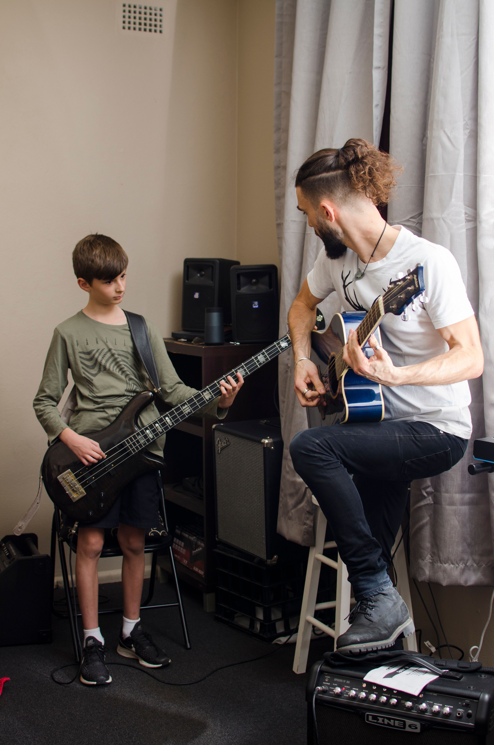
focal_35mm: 52
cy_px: 372
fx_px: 1085
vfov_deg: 37.9
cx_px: 247
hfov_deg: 25.6
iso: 200
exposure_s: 1/60
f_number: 2.8
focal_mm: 35
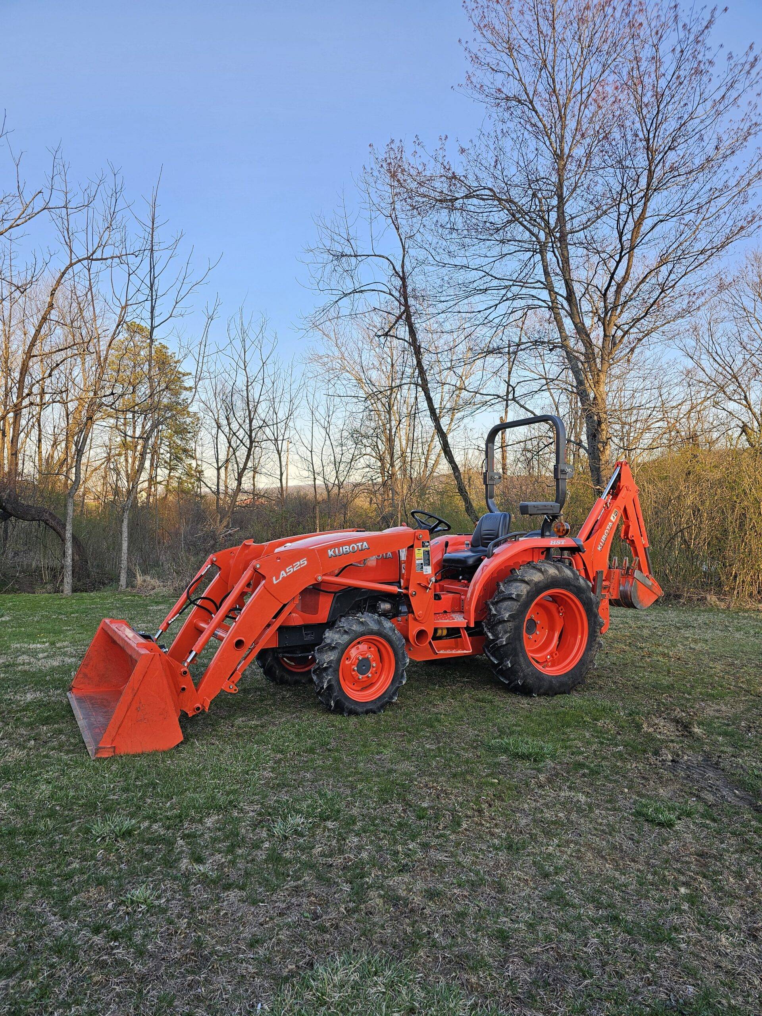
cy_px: 508
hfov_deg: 58.9
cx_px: 381
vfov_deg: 73.9
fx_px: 675
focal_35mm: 23
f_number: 1.7
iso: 16
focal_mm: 6.3
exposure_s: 1/120
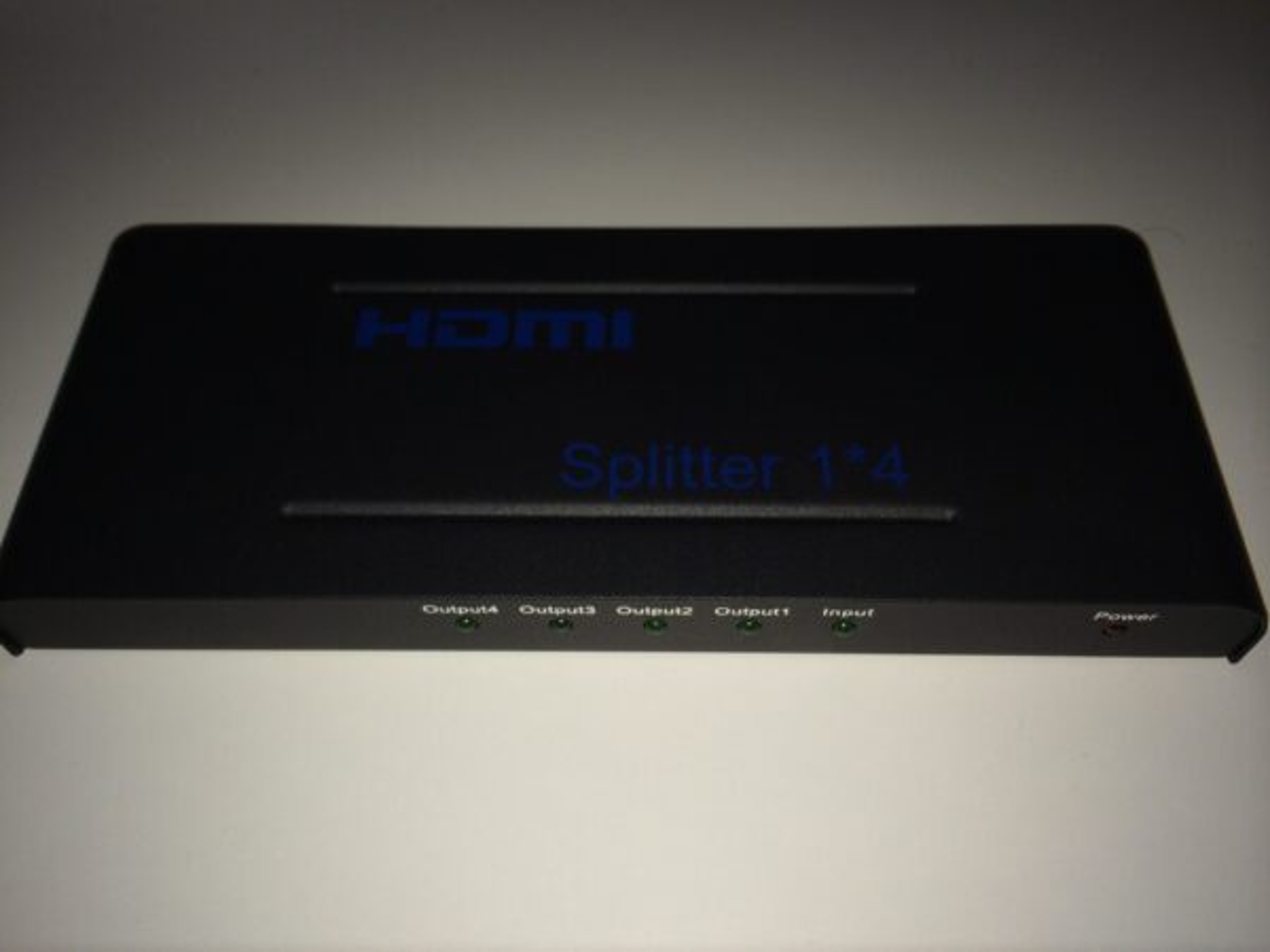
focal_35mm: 30
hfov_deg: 60.0
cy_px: 476
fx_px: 1101
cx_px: 635
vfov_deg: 46.8
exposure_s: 1/308
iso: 32
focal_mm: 4.12
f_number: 2.2
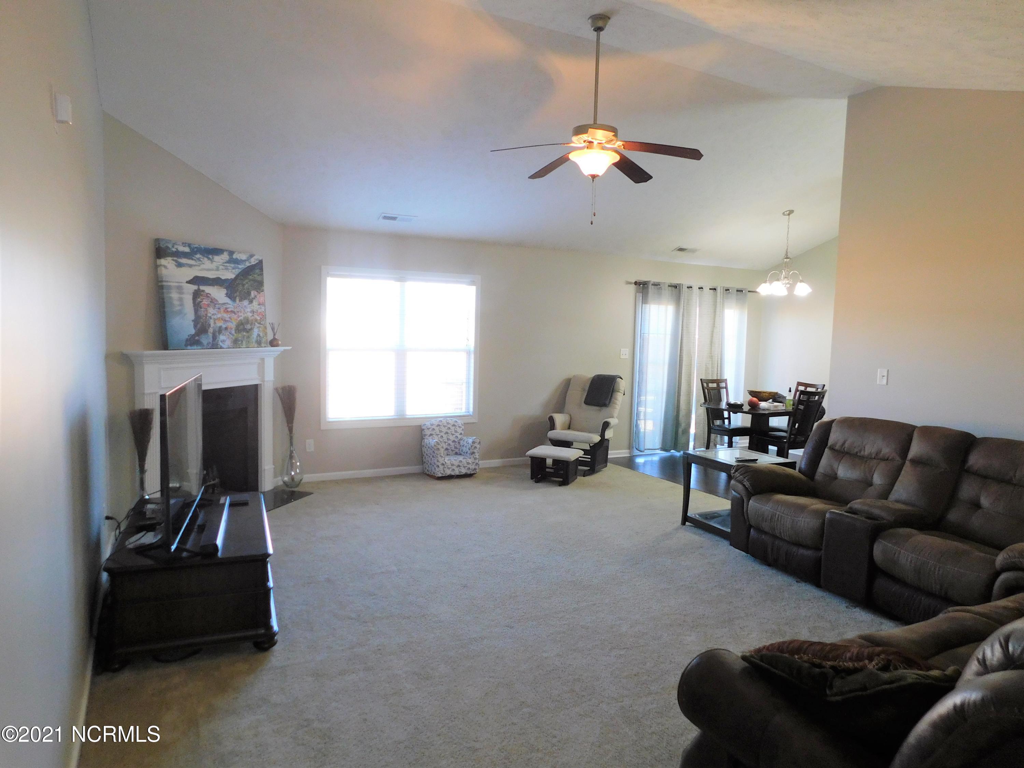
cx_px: 512
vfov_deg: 58.9
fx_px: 680
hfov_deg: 73.9
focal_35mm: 23
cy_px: 384
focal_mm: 4
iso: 250
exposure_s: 1/30
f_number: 3
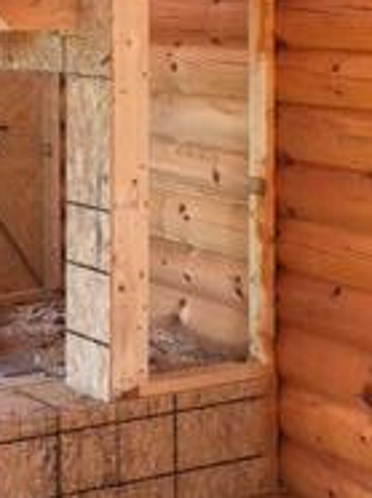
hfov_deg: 14.7
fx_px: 1436
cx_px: 72
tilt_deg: -1.9
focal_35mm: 100
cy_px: 51
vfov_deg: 19.3
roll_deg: -0.2
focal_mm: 4.15
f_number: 2.2
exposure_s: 1/60
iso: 25
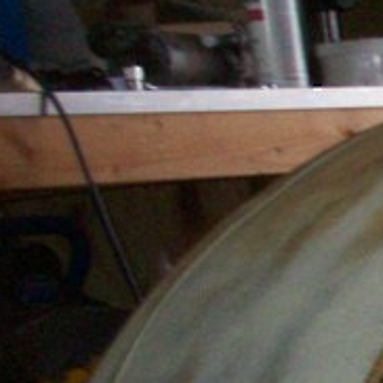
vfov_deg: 8.2
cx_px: 1271
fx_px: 2666
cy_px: 368
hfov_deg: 7.1
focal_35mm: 213
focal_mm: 6
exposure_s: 1/60
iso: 140
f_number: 4.5
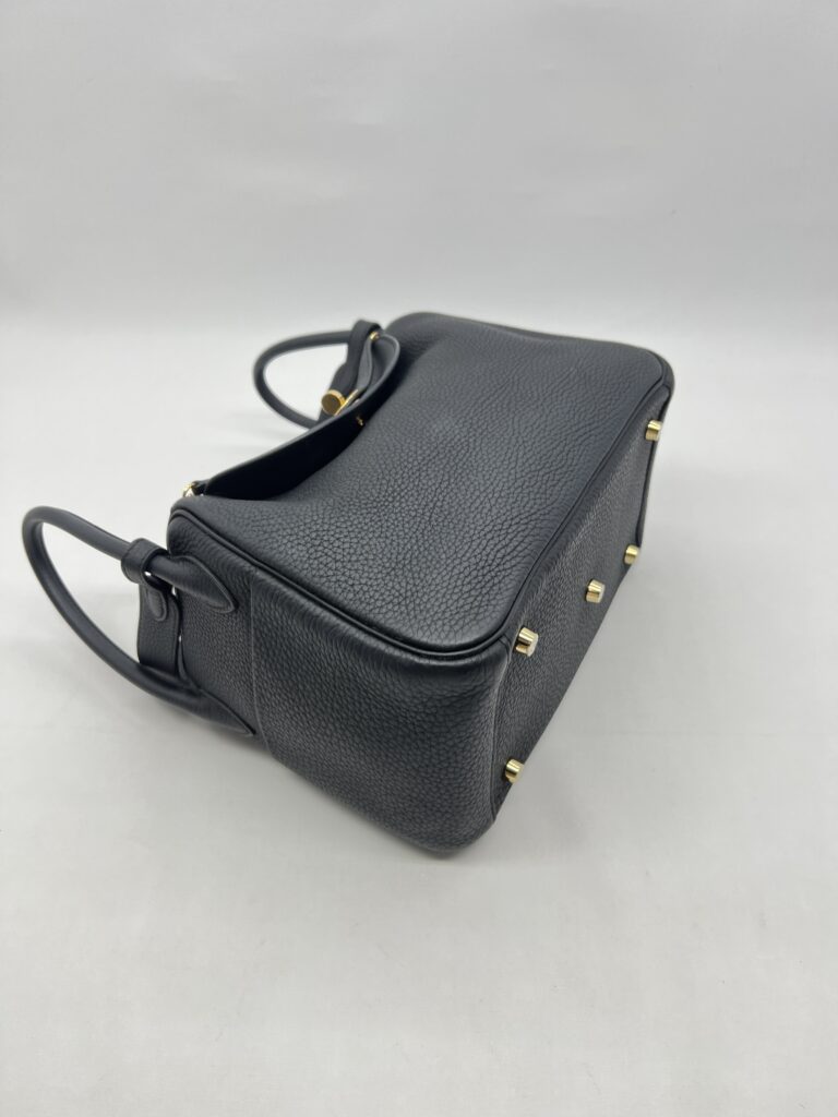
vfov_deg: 67.3
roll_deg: +1.2
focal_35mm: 26
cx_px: 419
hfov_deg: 53.1
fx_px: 839
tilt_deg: -39.2
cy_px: 558
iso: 40
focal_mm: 5.7
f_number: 1.5
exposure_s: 1/100
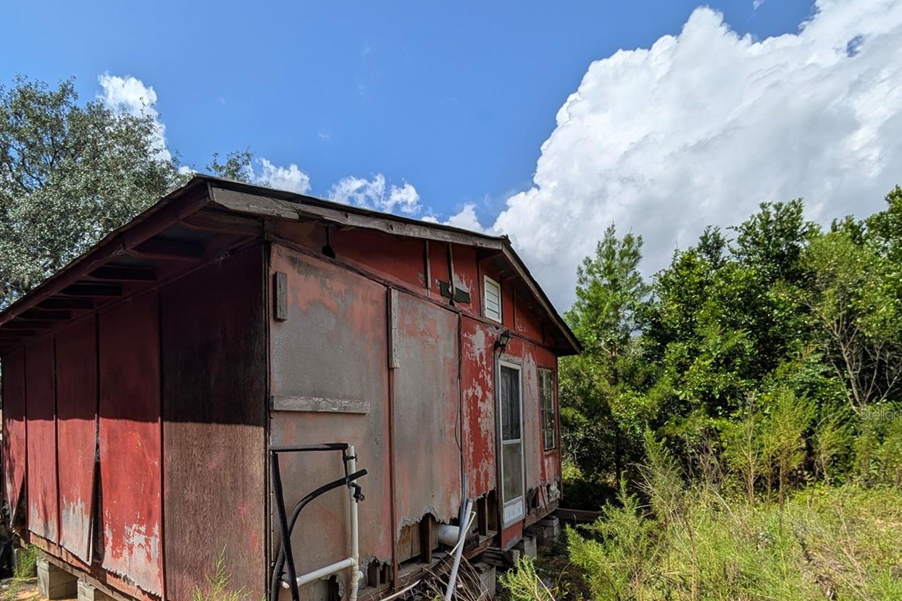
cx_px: 351
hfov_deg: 95.2
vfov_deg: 71.0
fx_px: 401
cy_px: 414
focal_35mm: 16
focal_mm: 2.02
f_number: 1.7
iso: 54
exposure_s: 1/5848
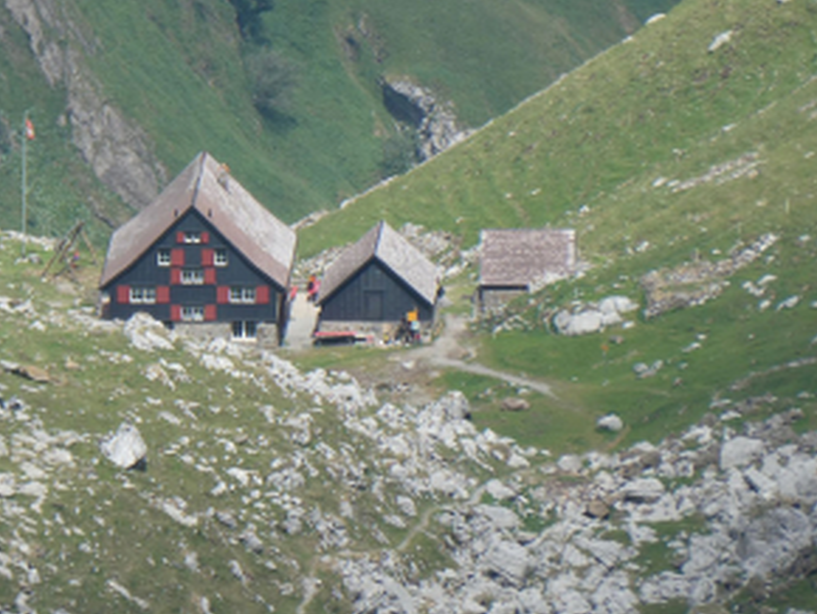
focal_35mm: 1059
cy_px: 262
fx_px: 25015
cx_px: 317
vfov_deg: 1.4
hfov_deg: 1.9
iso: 80
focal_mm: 129
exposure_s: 1/320
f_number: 6.4
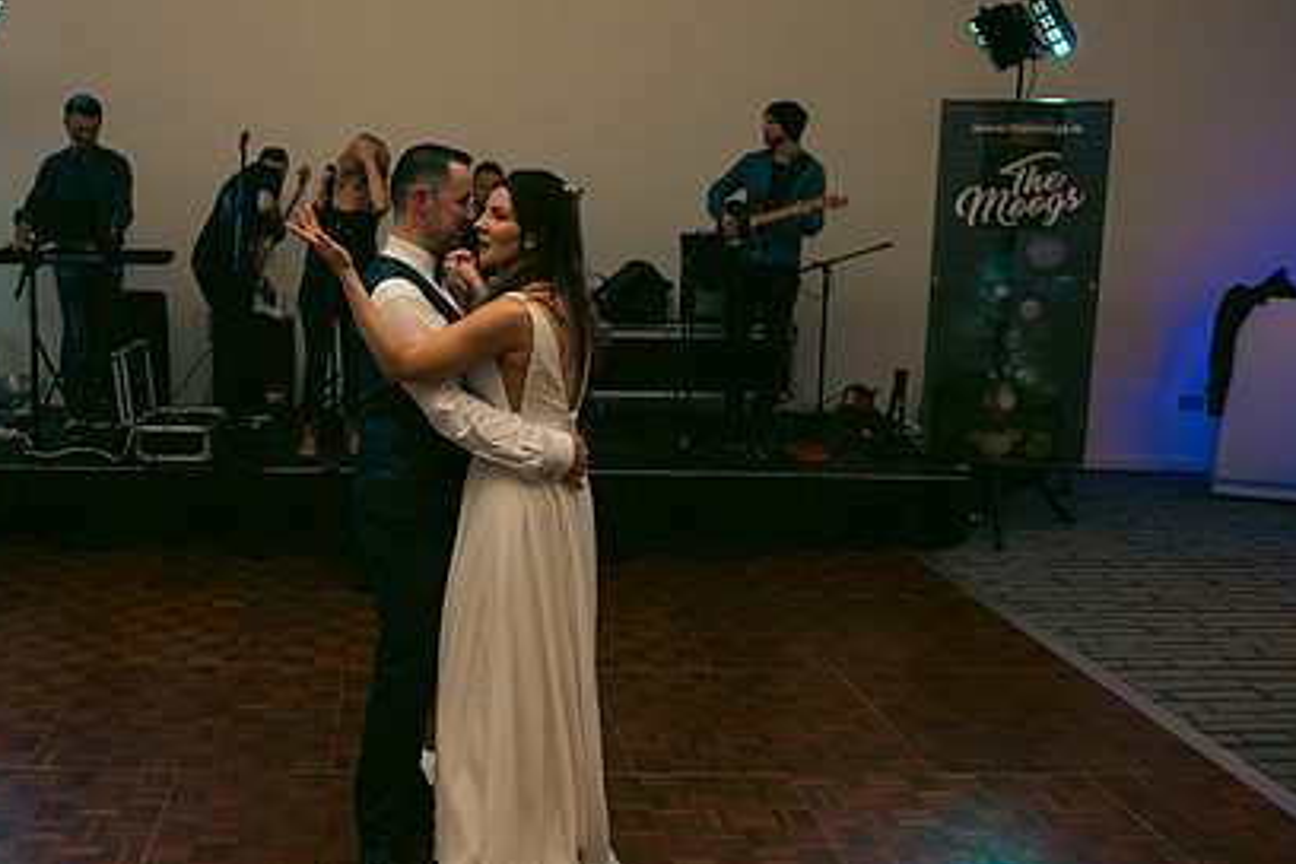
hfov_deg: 50.9
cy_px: 383
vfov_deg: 35.9
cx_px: 422
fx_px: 1332
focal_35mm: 37
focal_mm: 26
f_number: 3.5
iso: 1000
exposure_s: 1/160
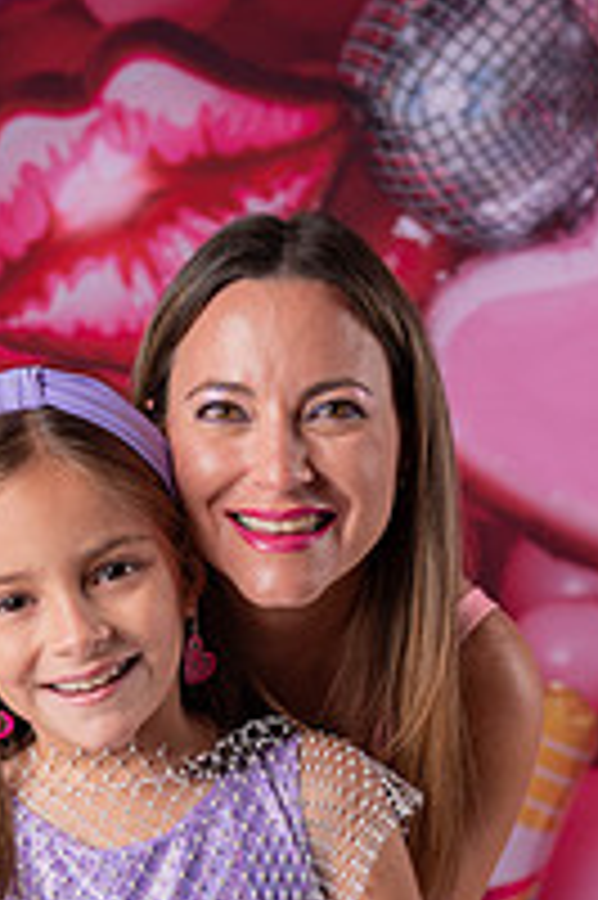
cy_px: 747
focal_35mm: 99
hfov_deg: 13.8
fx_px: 2471
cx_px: 220
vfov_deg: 20.3
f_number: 3.5
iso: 80
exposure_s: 1/125
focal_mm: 44
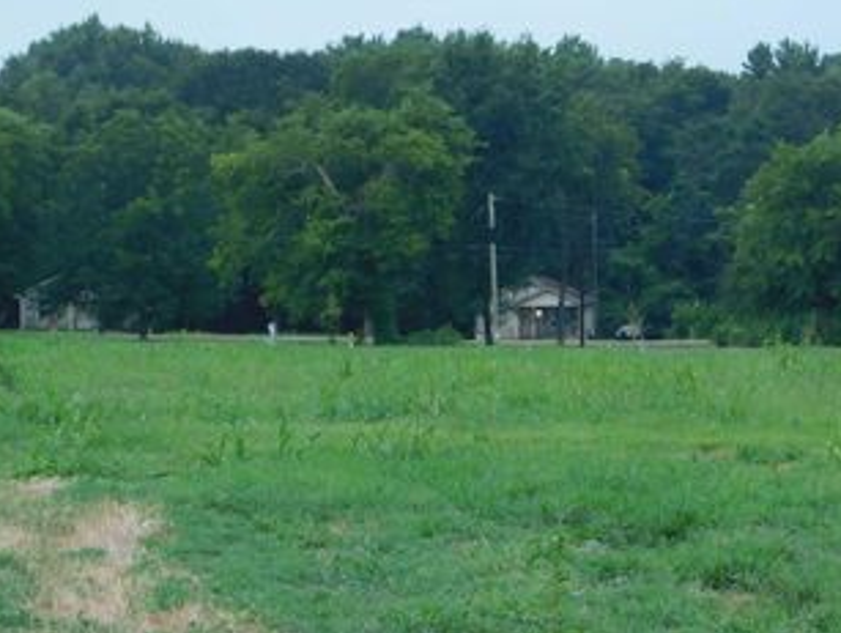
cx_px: 523
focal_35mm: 148
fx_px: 3600
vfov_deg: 10.0
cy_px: 492
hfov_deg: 13.3
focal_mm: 16.1
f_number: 4.5
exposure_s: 1/50
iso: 125
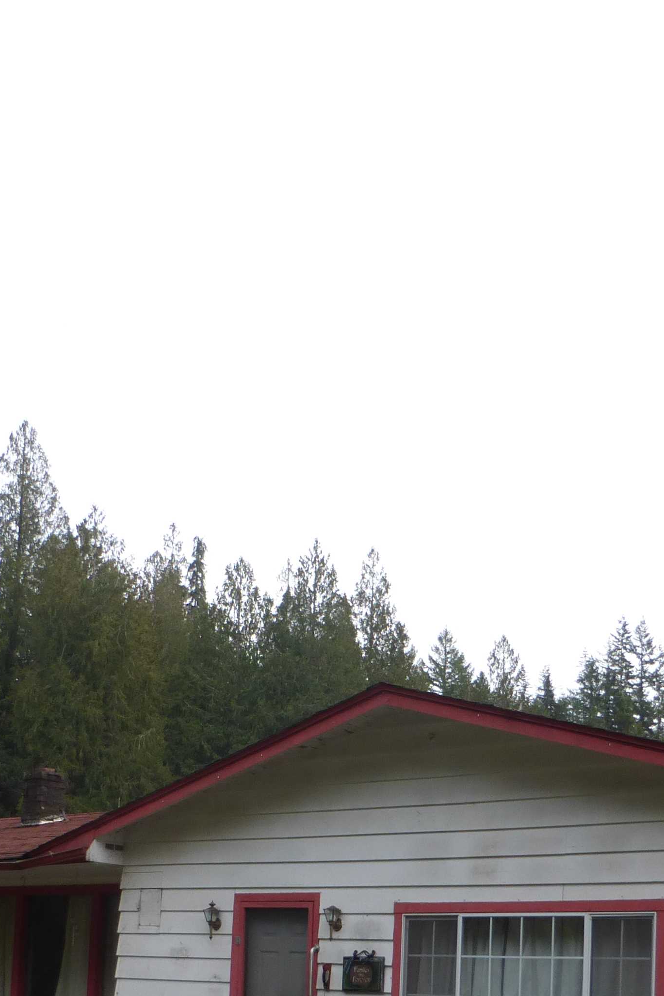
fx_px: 1549
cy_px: 835
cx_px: 319
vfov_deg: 34.3
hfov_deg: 24.2
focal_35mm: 56
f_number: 3.3
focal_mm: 4.3
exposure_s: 1/160
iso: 100
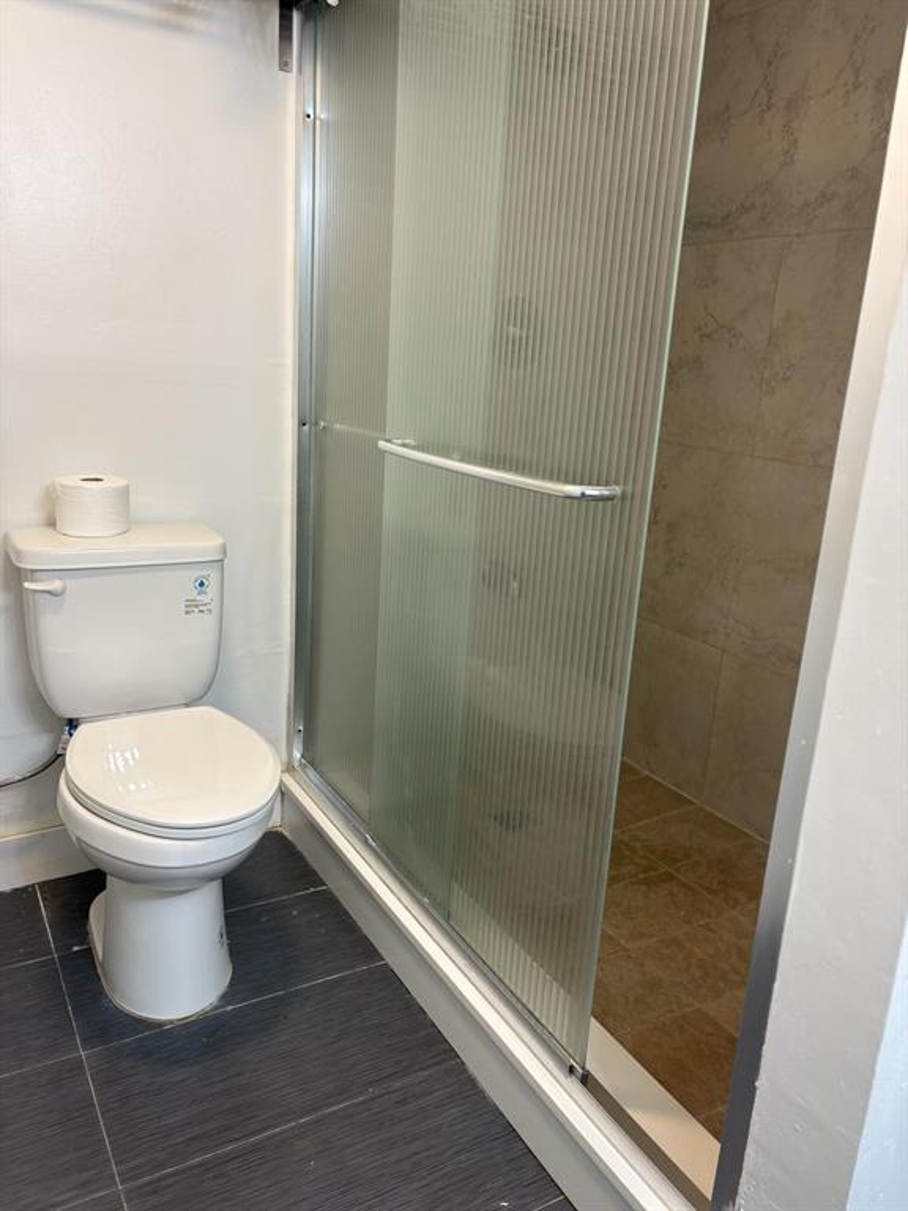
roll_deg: -4.1
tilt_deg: -14.0
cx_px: 454
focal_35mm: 26
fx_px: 909
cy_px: 606
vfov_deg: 67.3
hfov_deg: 53.1
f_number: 1.6
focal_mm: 5.96
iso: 64
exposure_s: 1/60
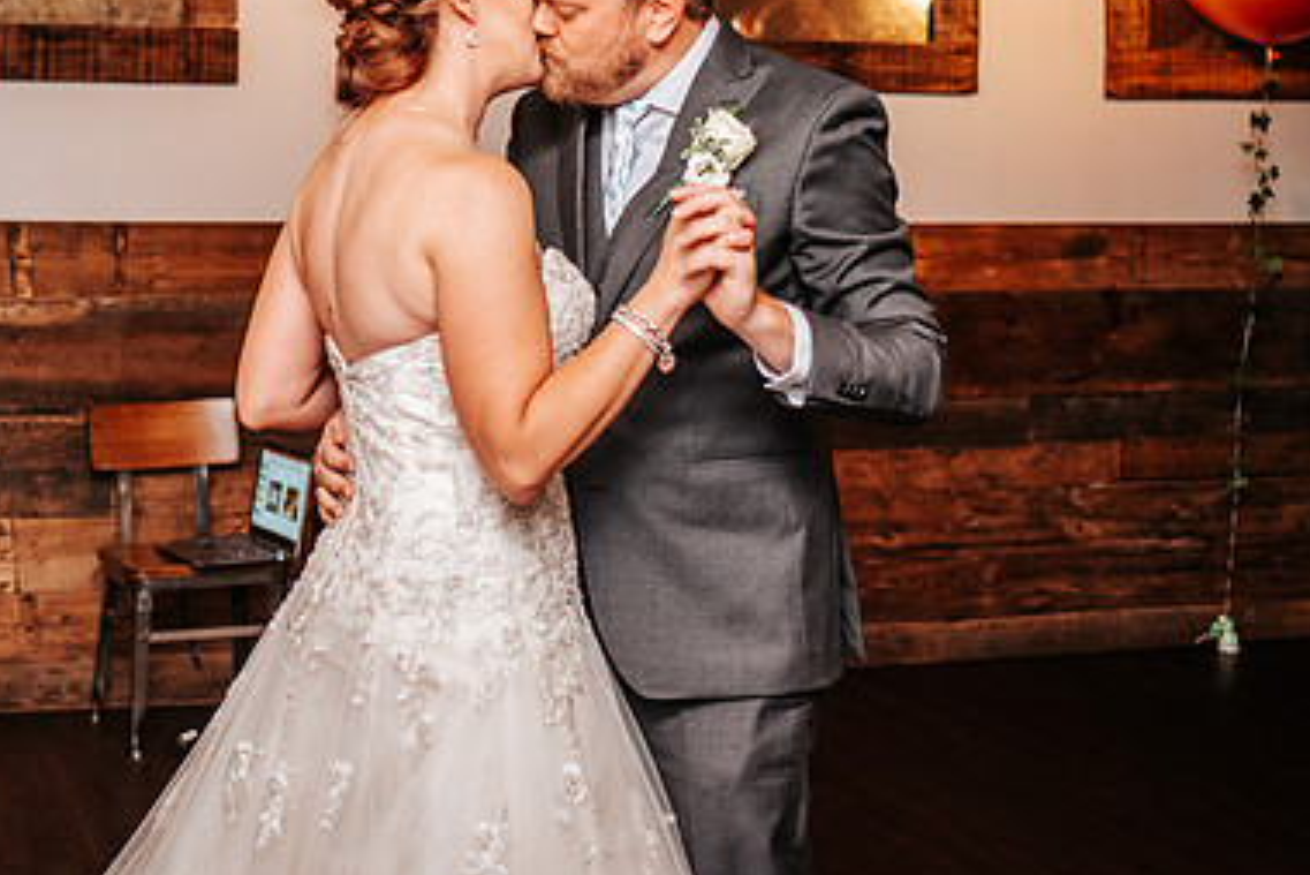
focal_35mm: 64
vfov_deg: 20.9
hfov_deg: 30.8
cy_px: 103
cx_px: 320
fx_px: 2330
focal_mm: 35
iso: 2000
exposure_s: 1/200
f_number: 2.2
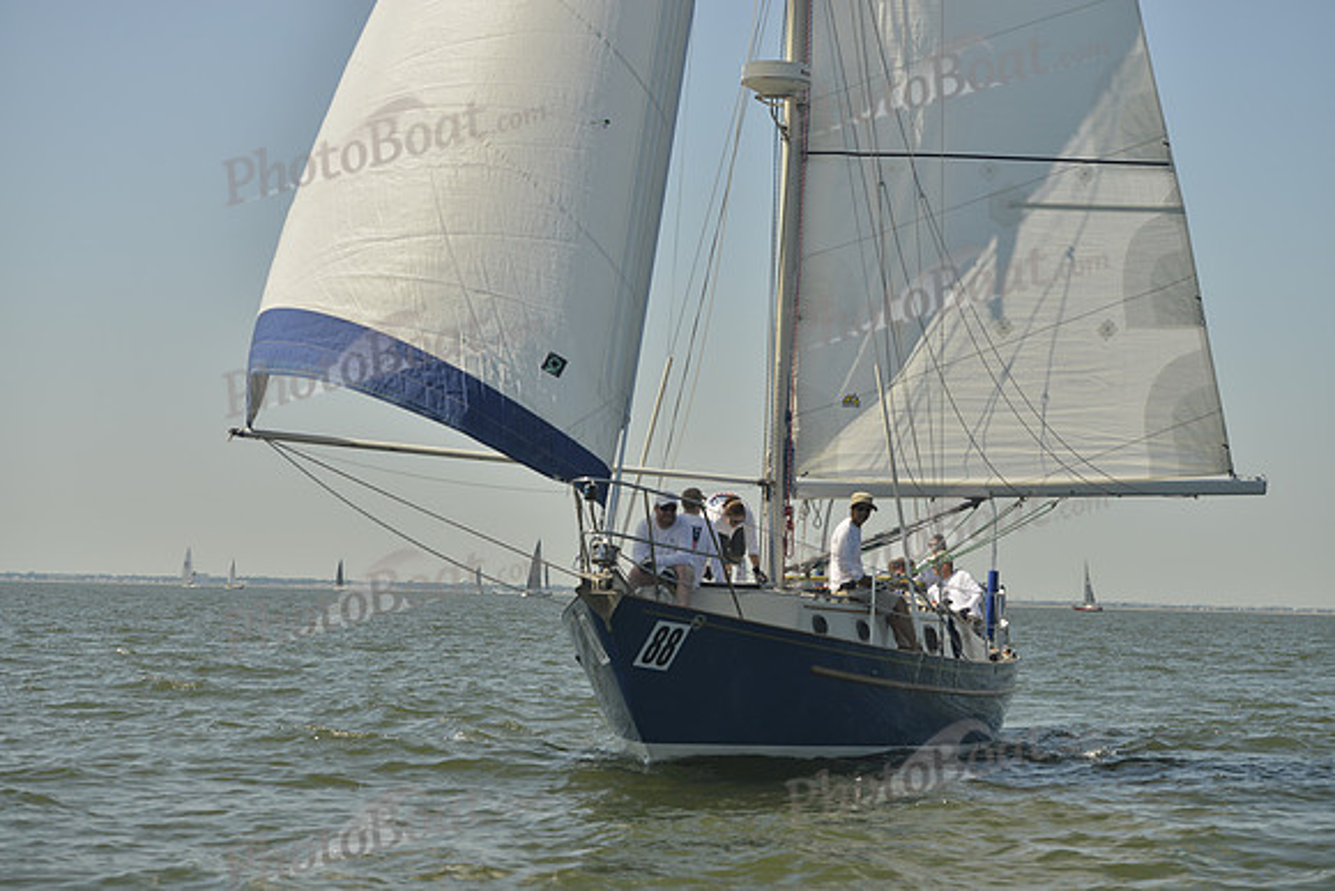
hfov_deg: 24.8
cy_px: 446
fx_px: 3041
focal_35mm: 82
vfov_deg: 16.7
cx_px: 668
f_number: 5
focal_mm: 82
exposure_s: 1/1000
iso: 200
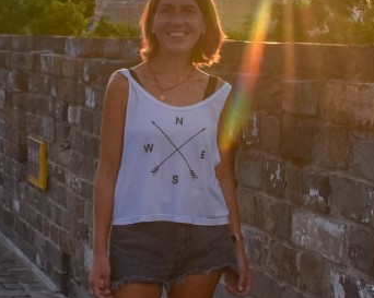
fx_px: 984
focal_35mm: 89
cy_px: 162
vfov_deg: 17.2
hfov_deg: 21.3
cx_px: 290
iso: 400
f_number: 5.6
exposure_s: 1/1500
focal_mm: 20
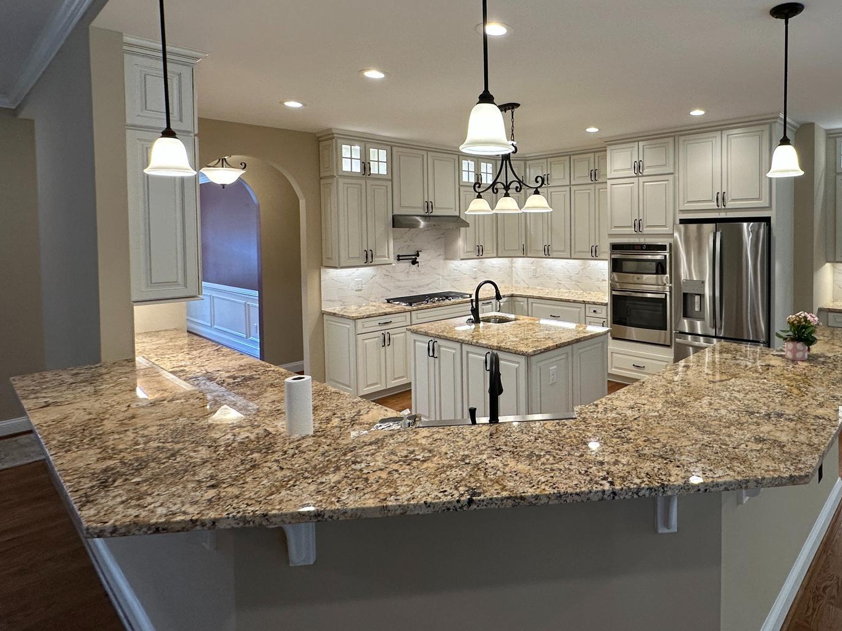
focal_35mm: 21
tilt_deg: -3.8
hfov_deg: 75.8
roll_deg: +0.0
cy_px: 246
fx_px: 511
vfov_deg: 62.8
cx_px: 580
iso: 125
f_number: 2.2
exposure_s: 1/120
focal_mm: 2.22
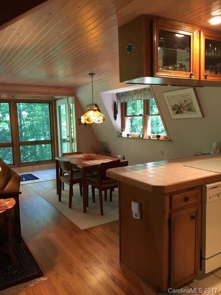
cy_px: 148
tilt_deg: -6.5
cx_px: 110
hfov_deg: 48.2
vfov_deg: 61.7
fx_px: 247
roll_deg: +2.9
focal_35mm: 29
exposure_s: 1/30
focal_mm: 4.15
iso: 160
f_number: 2.2
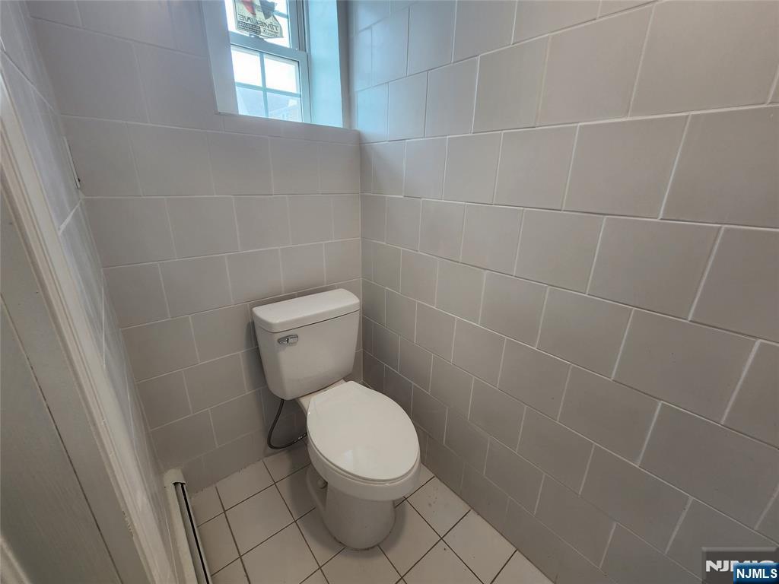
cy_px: 292
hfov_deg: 106.2
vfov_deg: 89.9
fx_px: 293
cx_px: 390
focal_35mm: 13
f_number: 2.2
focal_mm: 2.2
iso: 64
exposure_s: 1/60
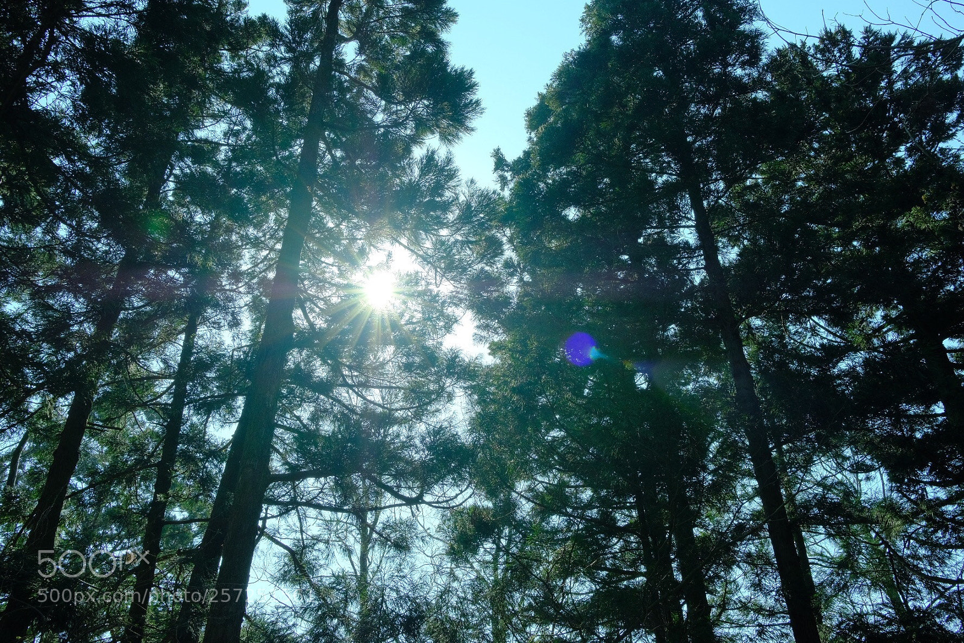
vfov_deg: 37.9
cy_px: 322
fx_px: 937
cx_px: 482
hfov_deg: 54.4
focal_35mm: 35
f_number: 8
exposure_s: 1/550
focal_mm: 23
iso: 800
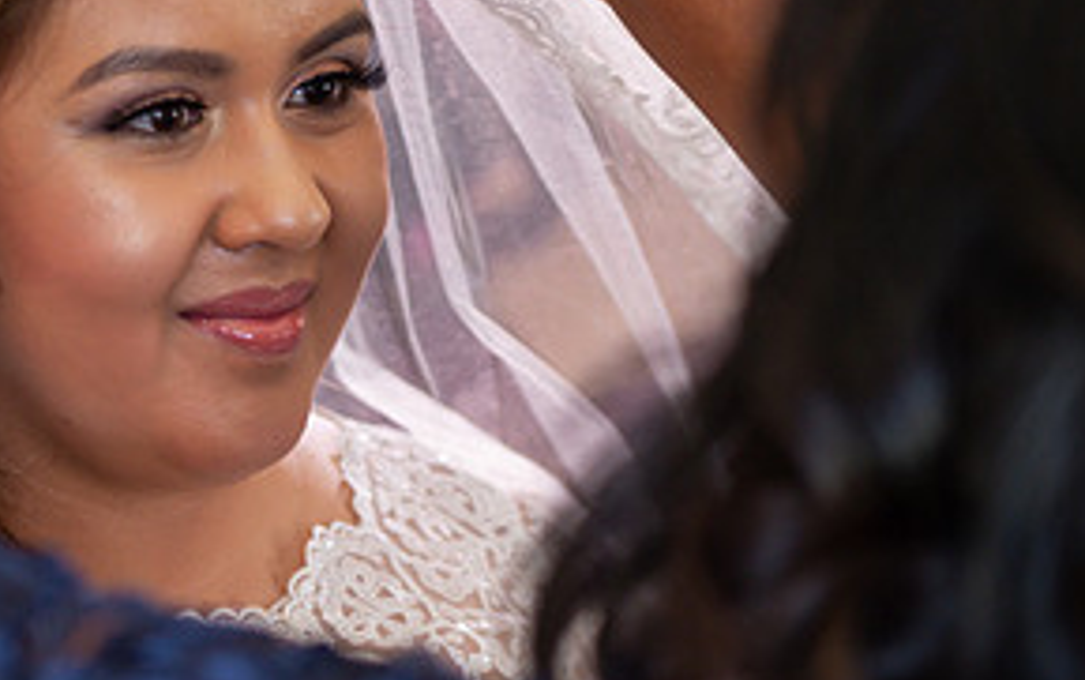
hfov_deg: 14.6
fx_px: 4231
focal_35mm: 143
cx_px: 270
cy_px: 672
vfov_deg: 9.1
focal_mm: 70
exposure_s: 1/60
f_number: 2.8
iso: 400
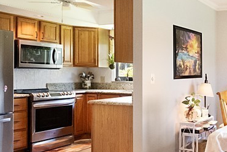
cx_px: 225
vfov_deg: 30.5
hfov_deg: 39.5
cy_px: 68
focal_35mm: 44
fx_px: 278
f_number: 5
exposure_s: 1/100
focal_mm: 10
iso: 6400
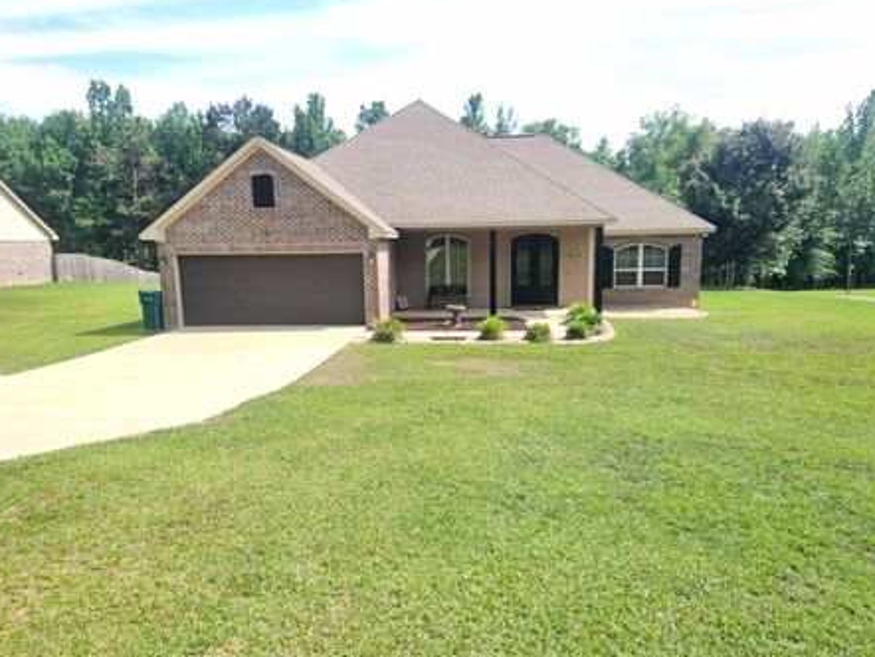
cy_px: 345
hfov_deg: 67.3
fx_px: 658
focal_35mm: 26
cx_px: 443
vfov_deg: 53.1
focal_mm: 5.4
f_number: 1.8
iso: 80
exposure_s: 1/2000
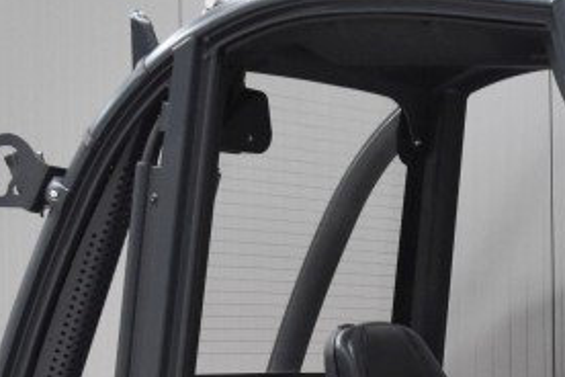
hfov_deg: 13.4
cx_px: 616
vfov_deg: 9.0
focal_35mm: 150
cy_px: 445
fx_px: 2357
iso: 1600
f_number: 5
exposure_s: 1/30
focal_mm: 23
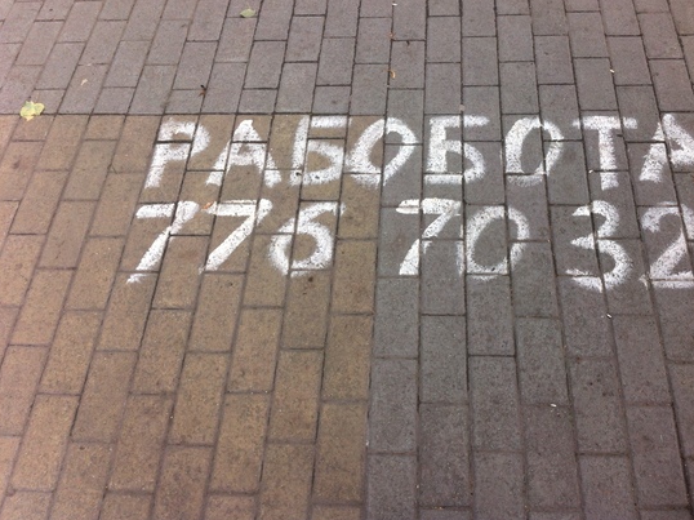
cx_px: 386
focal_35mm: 39
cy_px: 243
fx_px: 782
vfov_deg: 36.8
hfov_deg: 47.8
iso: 80
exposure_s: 1/324
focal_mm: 3.85
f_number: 2.8
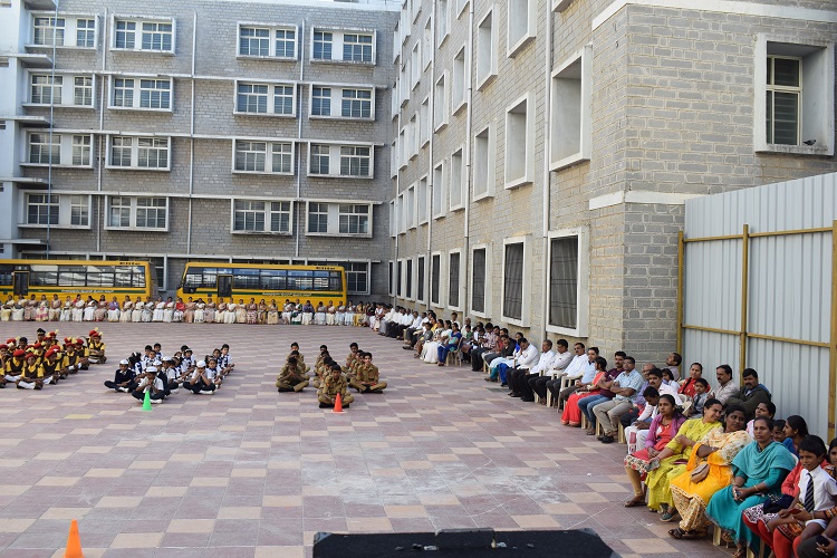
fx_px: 802
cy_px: 279
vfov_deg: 38.4
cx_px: 418
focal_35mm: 34
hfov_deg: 55.1
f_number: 8
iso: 400
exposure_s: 1/250
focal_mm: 23
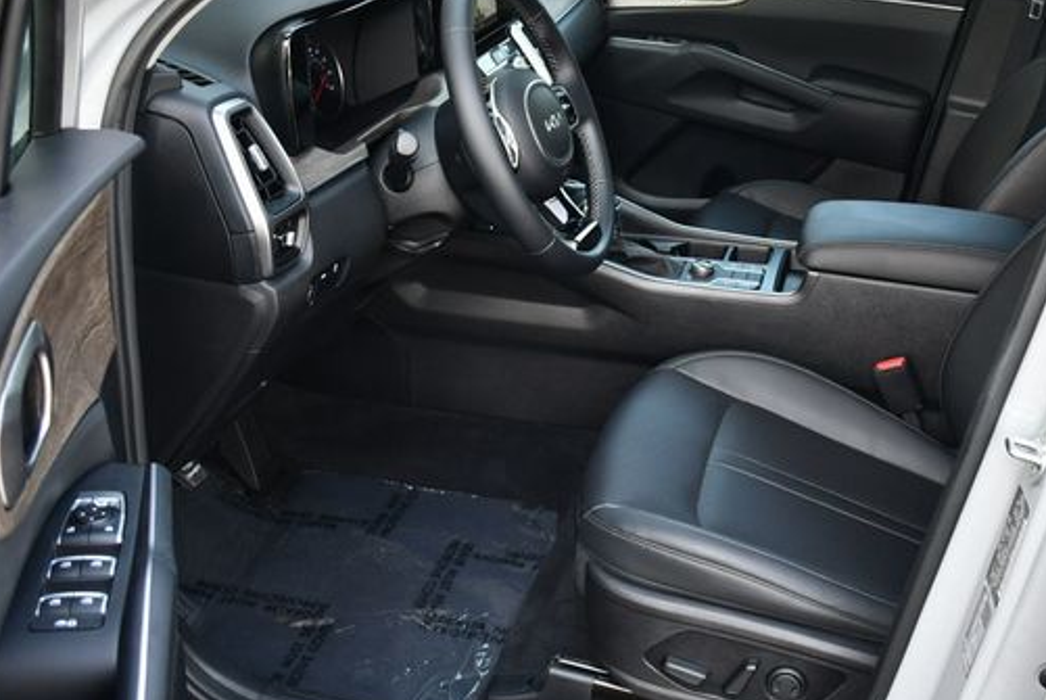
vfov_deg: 29.3
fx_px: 1338
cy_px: 336
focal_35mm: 46
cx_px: 656
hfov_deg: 42.4
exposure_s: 1/250
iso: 450
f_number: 3.5
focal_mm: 18
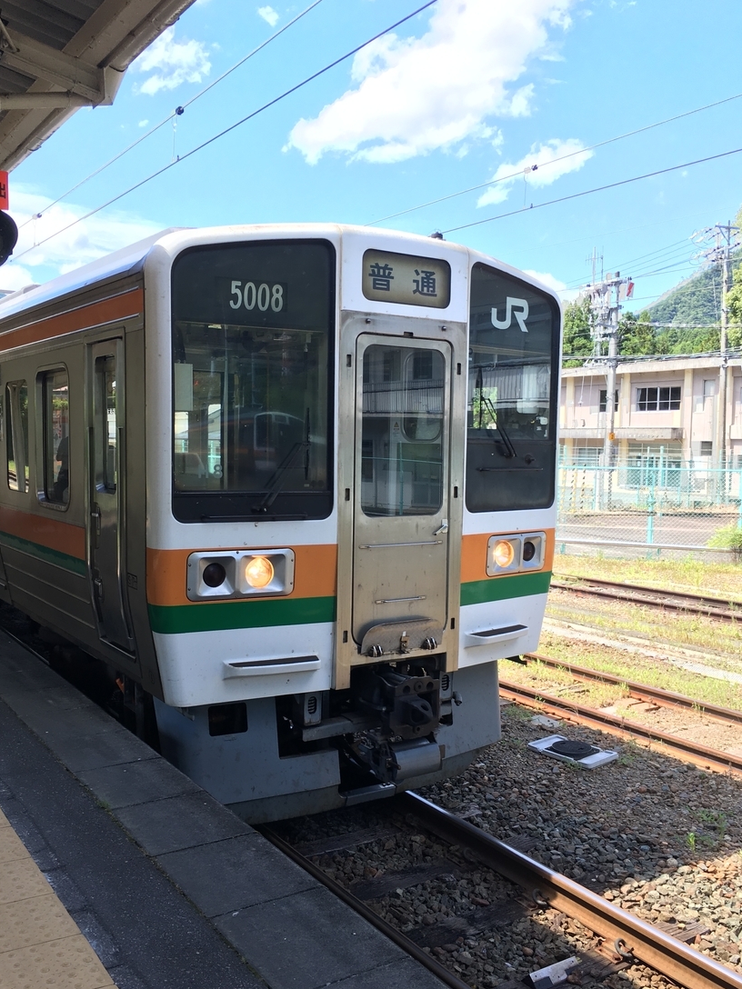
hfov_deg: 44.1
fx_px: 915
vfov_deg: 56.8
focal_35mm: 32
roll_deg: -0.8
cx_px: 350
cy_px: 518
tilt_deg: -5.3
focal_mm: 4.15
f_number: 2.2
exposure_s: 1/275
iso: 25
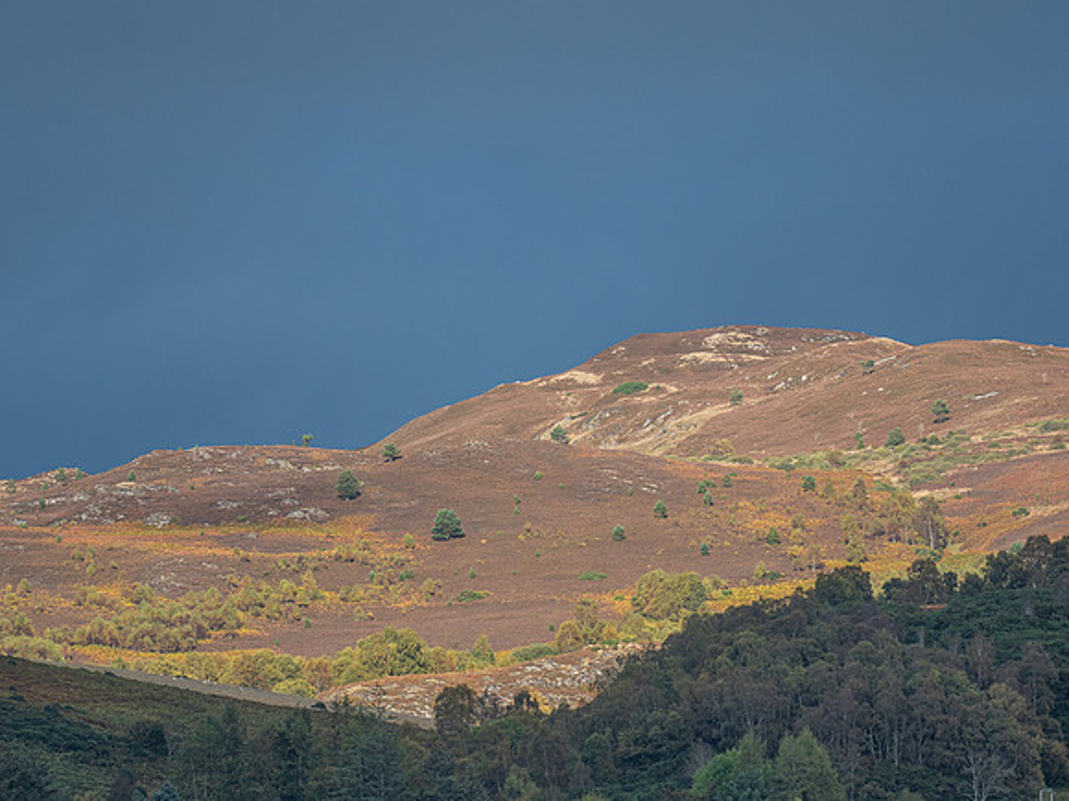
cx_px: 534
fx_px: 18560
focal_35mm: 601
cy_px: 400
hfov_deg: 3.3
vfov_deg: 2.5
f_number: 4
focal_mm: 300
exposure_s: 1/1600
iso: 200
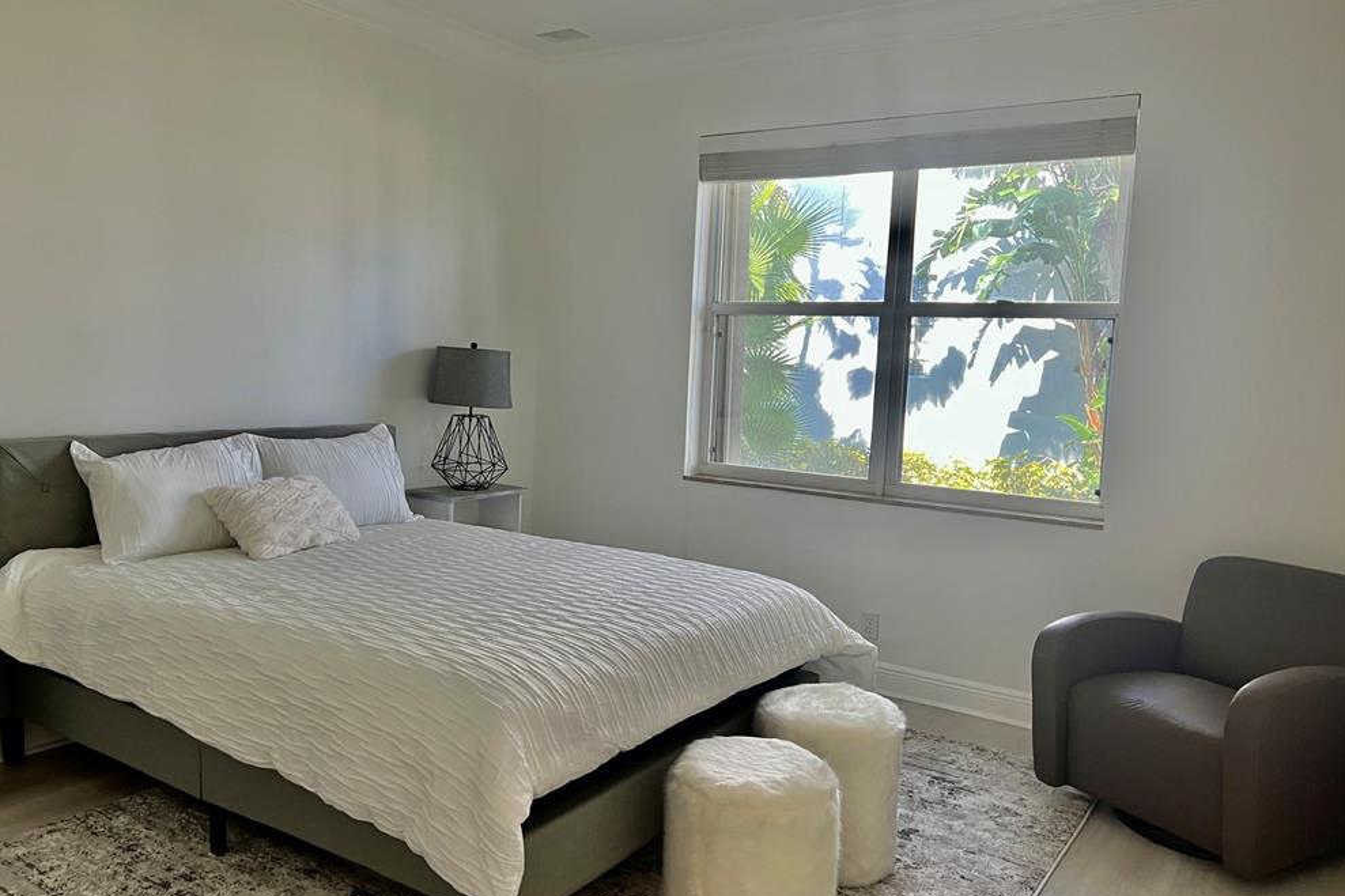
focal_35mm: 28
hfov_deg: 65.5
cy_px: 446
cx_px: 653
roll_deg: -2.1
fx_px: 1046
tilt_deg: -5.9
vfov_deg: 46.4
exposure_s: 1/62
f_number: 1.5
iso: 125
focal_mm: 5.7
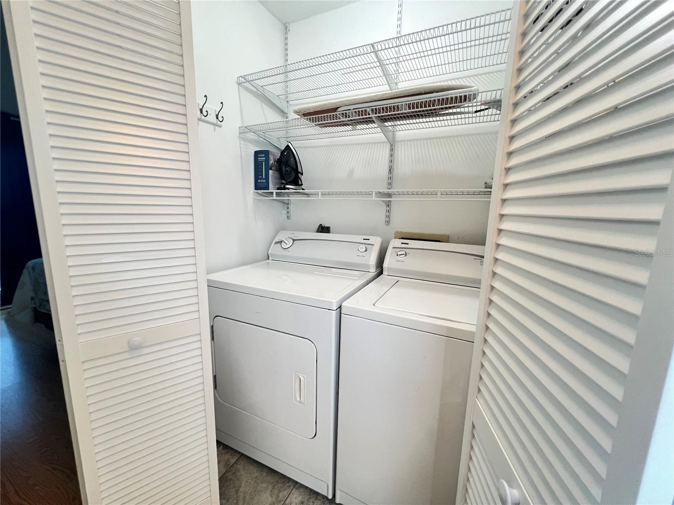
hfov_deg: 106.2
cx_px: 337
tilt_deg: -9.6
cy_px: 252
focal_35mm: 13
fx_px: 253
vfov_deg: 89.9
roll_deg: -1.0
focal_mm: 1.57
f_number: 1.8
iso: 250
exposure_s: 1/60
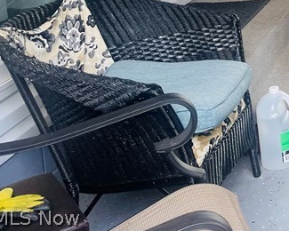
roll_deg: +3.8
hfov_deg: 20.2
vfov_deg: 17.4
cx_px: 443
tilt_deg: -5.0
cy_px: -108
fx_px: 684
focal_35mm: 80
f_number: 1.6
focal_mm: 4.2
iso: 32
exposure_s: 1/121
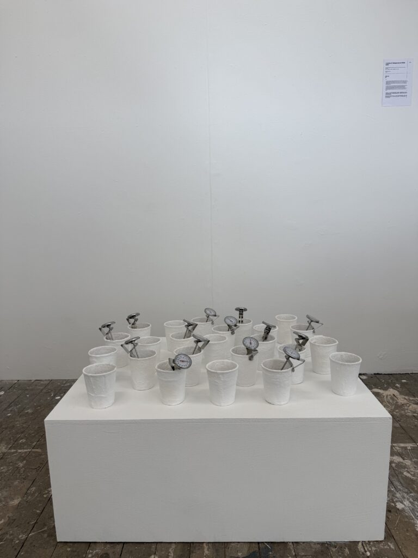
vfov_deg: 71.6
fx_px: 386
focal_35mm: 24
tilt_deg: -8.9
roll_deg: +1.5
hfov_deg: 56.8
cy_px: 279
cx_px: 209
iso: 80
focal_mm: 6.76
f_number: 1.78
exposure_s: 1/341
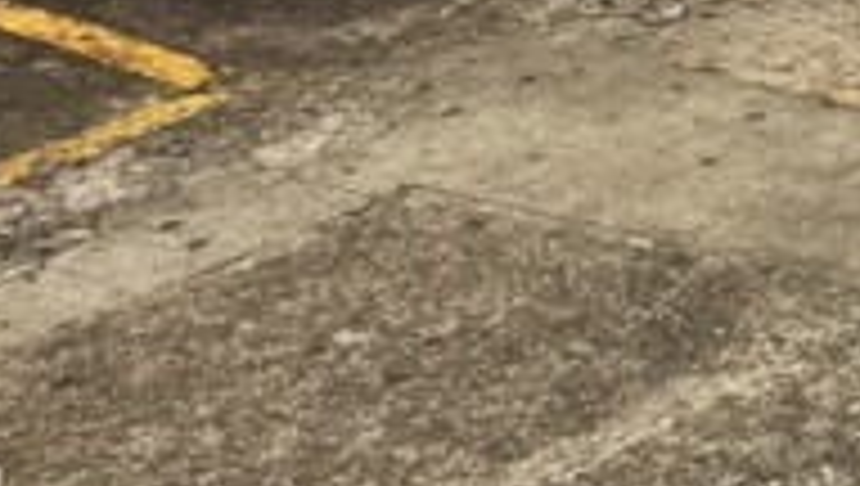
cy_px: -806
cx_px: 1630
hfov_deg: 14.1
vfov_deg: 8.2
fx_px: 3014
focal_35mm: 132
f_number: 2.2
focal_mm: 4.15
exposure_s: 1/120
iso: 32
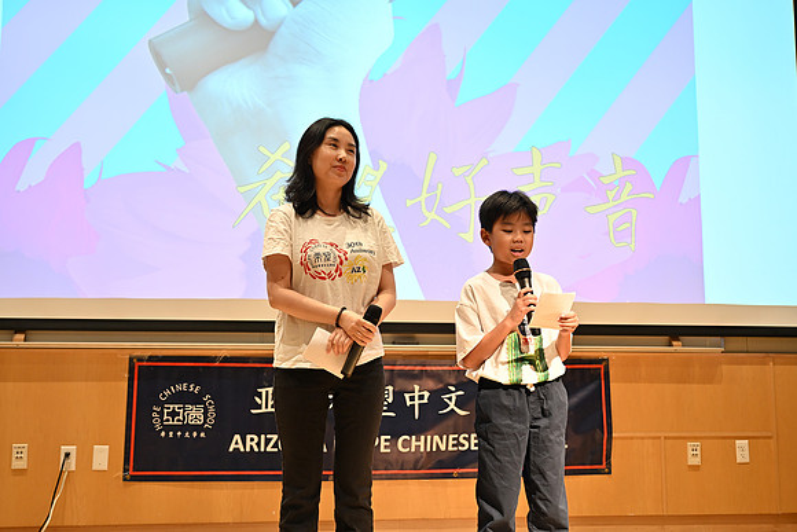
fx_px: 864
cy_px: 266
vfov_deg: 34.2
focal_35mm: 39
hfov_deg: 49.5
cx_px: 398
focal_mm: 39
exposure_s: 1/40
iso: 720
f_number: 4
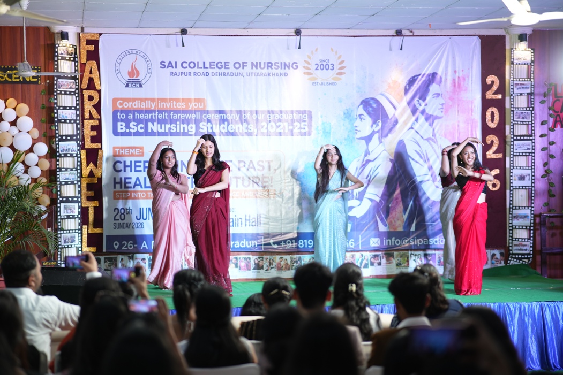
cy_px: 188
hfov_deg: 23.9
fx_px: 1329
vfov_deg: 16.1
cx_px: 282
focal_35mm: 85
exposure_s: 1/160
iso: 250
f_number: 1.8
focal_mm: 85
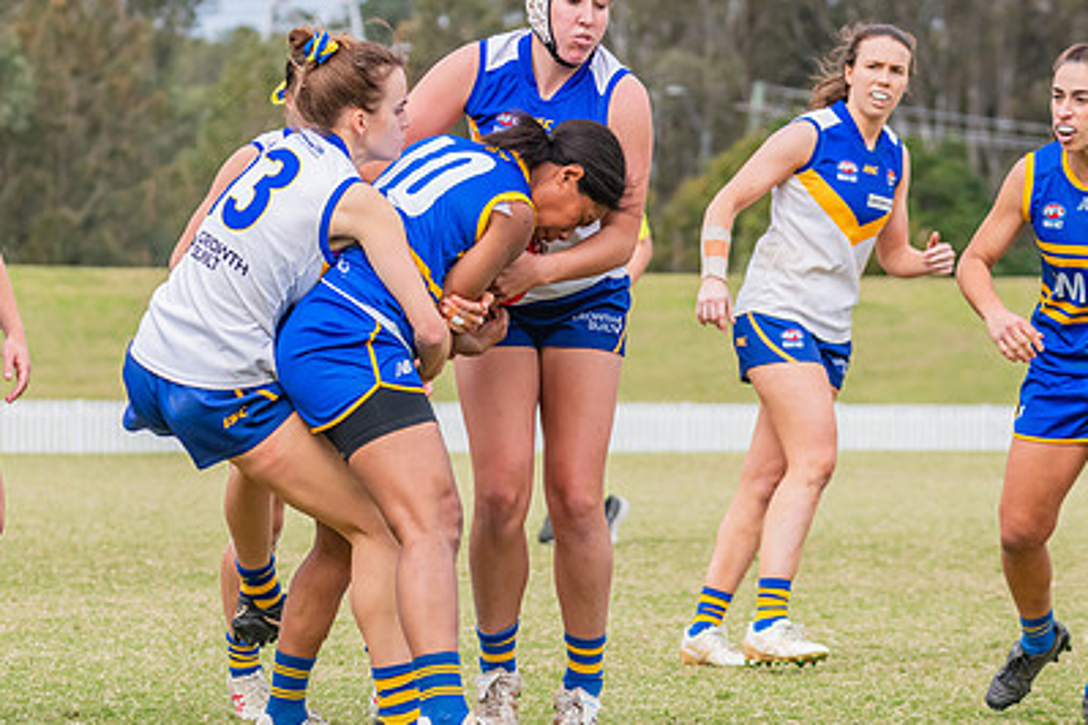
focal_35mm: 303
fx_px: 9157
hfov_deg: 6.8
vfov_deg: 4.5
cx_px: 469
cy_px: 427
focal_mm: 170
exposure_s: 1/1250
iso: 800
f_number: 8
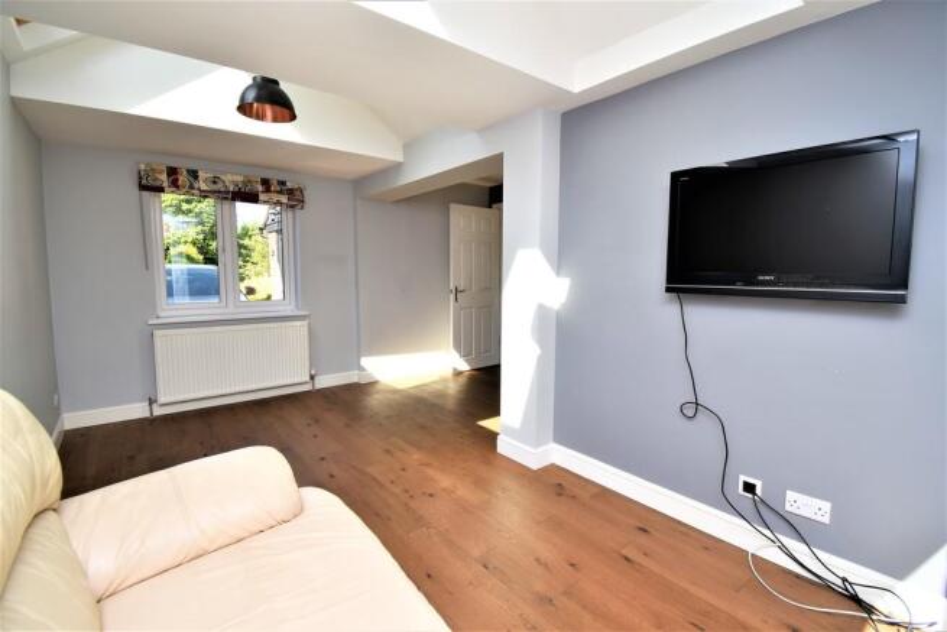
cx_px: 474
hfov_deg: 100.4
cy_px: 316
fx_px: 395
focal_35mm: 15
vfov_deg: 77.4
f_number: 5.6
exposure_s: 1/125
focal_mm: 10
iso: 125
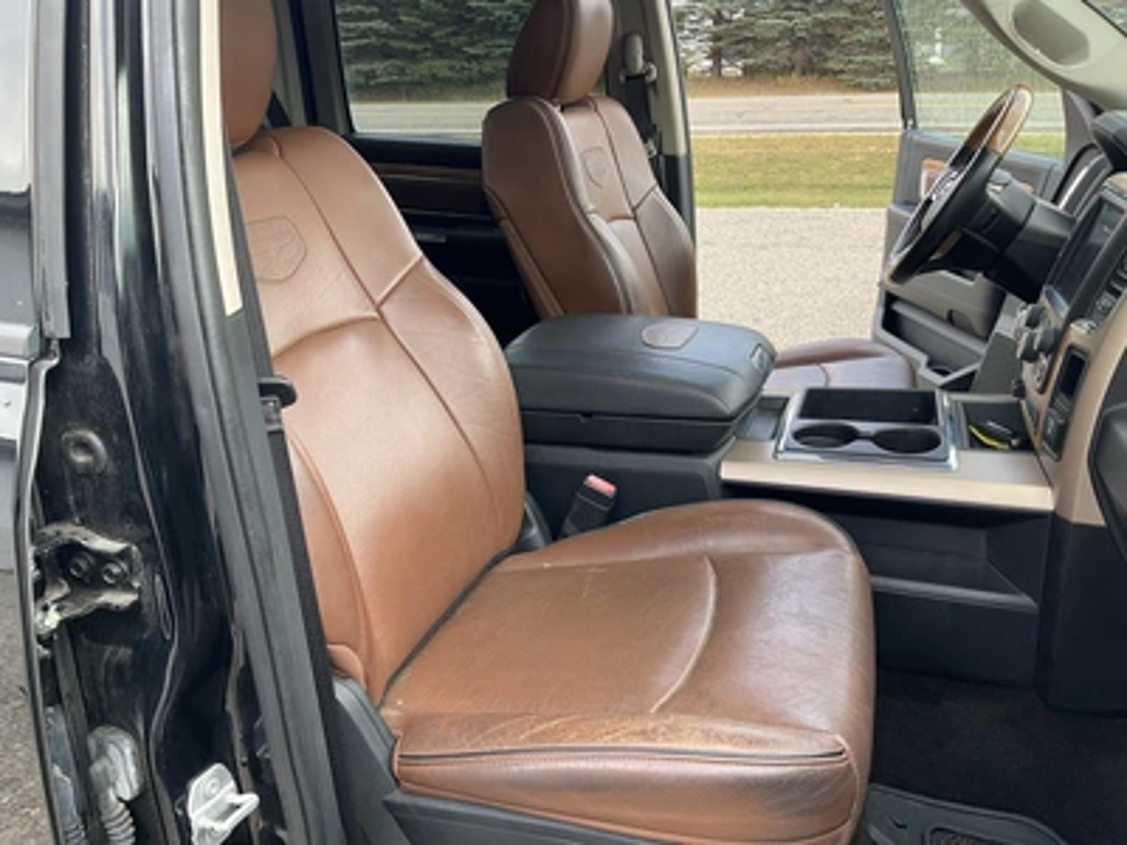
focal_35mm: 29
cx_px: 564
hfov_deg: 61.7
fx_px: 944
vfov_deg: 48.2
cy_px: 422
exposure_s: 1/122
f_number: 1.8
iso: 20
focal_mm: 3
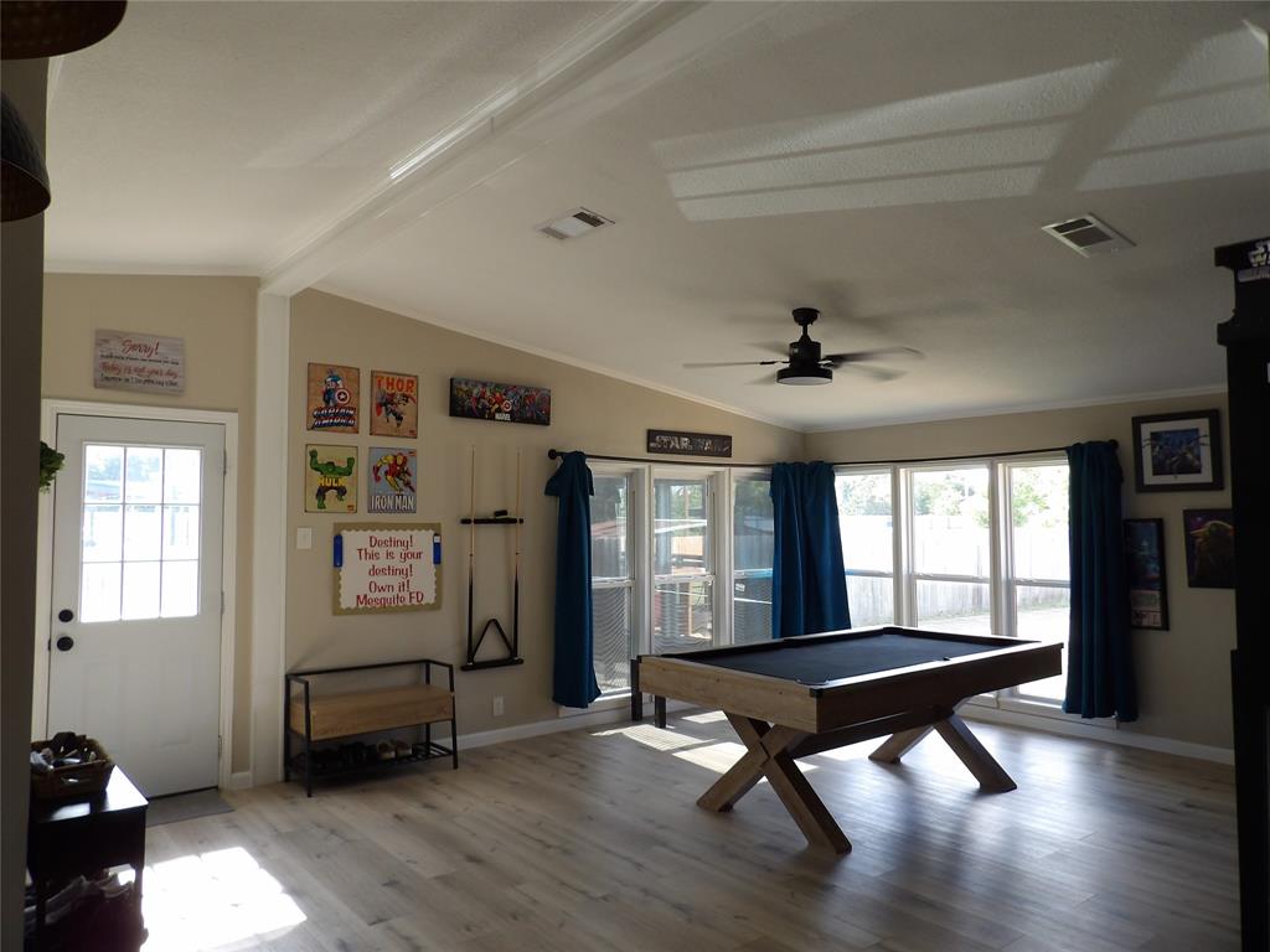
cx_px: 635
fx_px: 881
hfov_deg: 71.6
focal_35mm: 24
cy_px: 476
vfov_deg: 56.8
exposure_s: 1/49
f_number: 3.2
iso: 100
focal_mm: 4.3
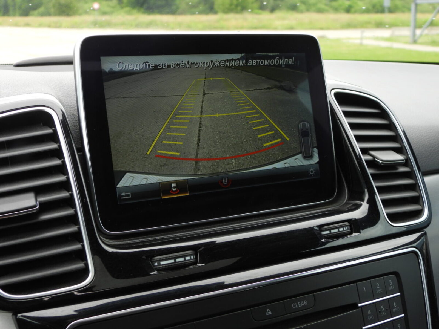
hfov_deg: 38.2
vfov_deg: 29.1
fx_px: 634
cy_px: 164
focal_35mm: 50
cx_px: 220
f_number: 3.2
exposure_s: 1/100
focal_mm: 9
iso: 100
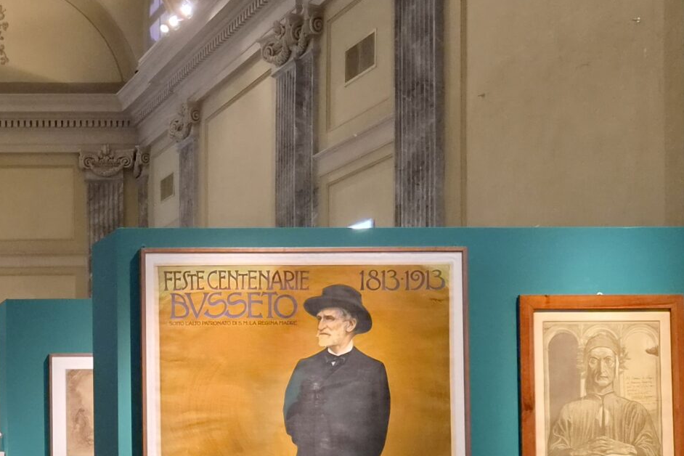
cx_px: -132
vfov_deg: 20.5
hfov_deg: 27.4
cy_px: 404
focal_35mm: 65
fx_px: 1235
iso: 1000
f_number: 1.8
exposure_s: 1/103
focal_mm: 5.4
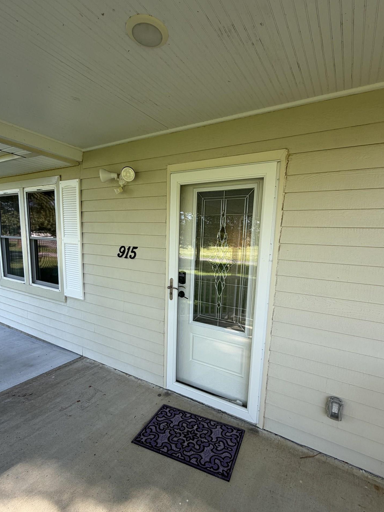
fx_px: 251
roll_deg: -1.8
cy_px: 281
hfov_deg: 74.6
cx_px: 206
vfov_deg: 90.7
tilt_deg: -8.5
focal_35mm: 17
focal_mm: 2.22
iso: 40
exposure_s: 1/139
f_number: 2.2
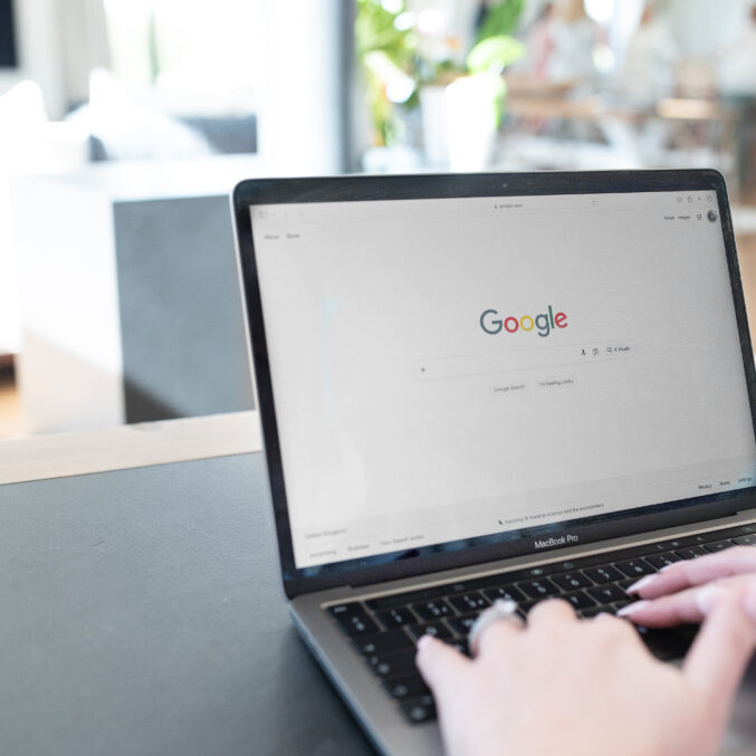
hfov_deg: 37.3
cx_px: 473
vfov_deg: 37.6
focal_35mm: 45
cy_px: 380
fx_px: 1112
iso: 1250
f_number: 3.2
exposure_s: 1/640
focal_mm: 35
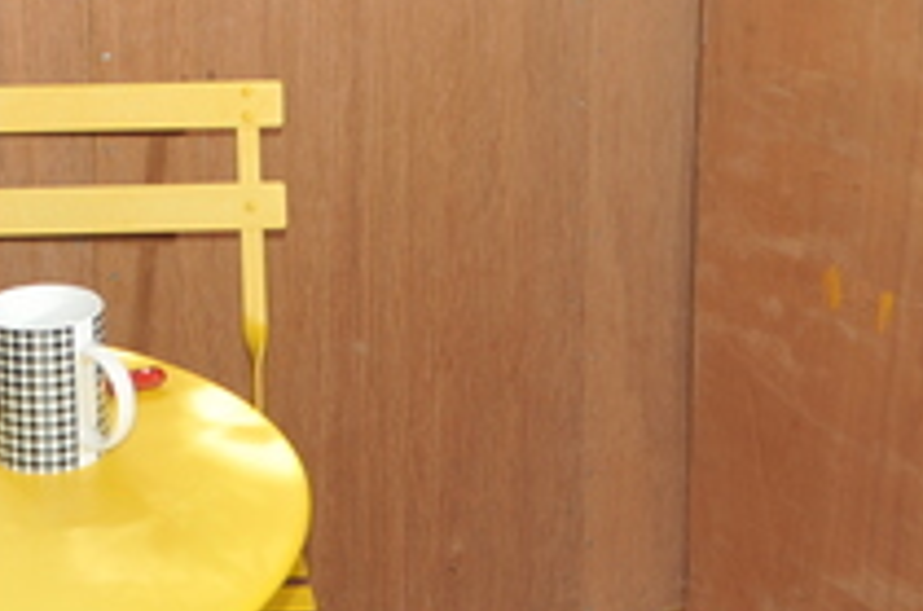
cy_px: -229
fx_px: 2149
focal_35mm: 84
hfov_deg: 23.8
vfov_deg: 15.3
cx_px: 145
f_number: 5.6
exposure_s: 1/60
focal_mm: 22
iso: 400
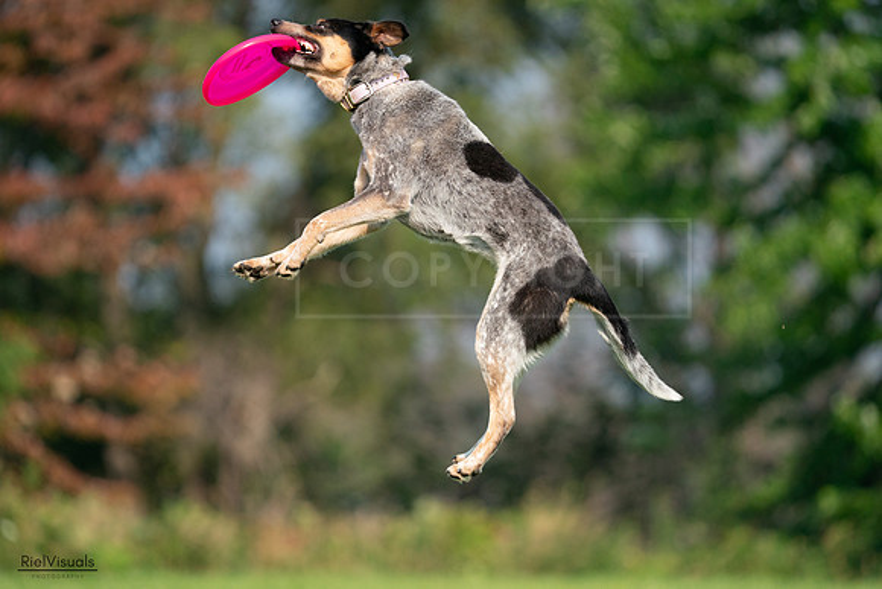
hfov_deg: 4.9
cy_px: 294
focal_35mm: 419
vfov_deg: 3.3
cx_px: 441
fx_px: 10267
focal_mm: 419
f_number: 6.3
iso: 1250
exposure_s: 1/4000
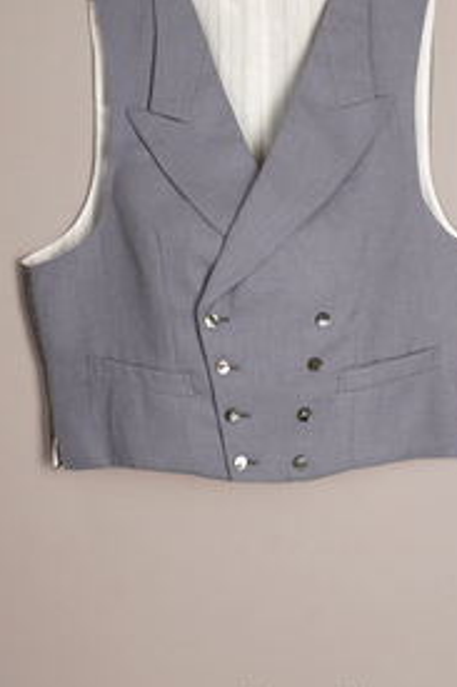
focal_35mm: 68
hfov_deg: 20.0
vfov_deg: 29.6
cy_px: 281
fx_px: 1296
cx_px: 258
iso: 400
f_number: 8
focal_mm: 32
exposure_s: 1/30
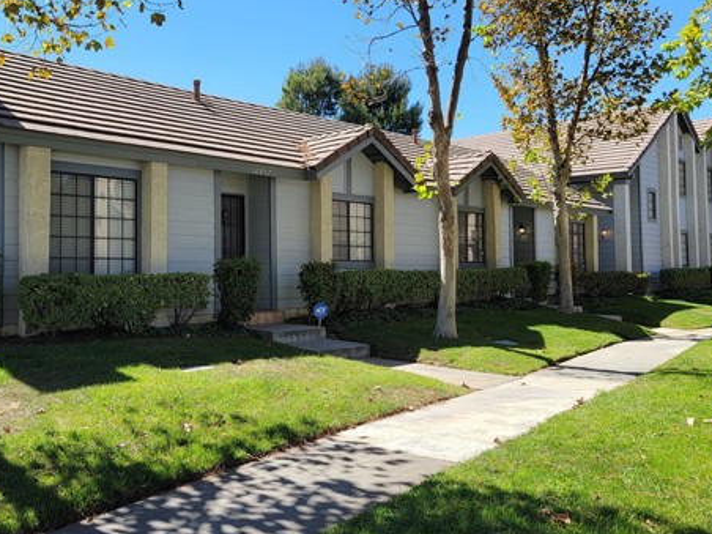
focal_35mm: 34
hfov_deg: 52.8
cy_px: 246
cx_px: 232
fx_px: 699
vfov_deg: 41.8
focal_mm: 6.7
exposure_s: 1/501
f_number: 1.8
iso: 16
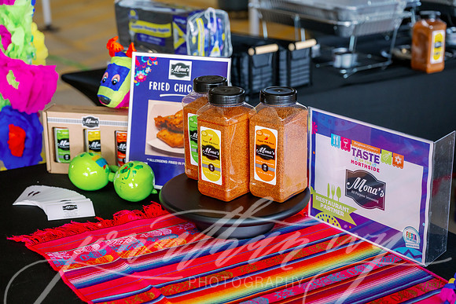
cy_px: 152
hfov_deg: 32.4
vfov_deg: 21.9
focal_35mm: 62
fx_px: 785
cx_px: 228
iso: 1000
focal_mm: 62
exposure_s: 1/100
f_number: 4.5
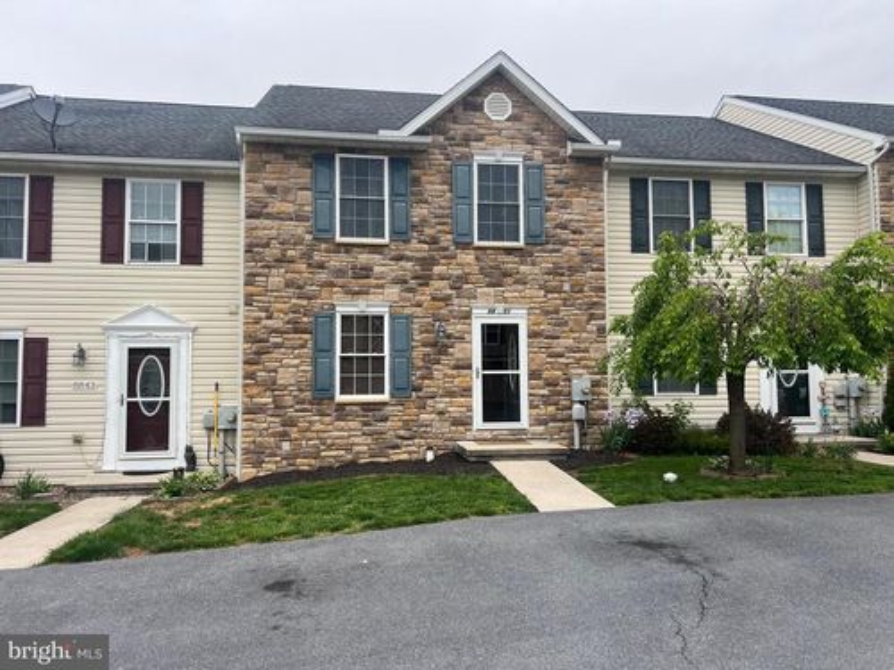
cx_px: 447
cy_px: 335
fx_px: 671
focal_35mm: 26
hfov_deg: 67.3
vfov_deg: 53.1
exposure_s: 1/502
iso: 50
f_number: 1.5
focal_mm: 5.7
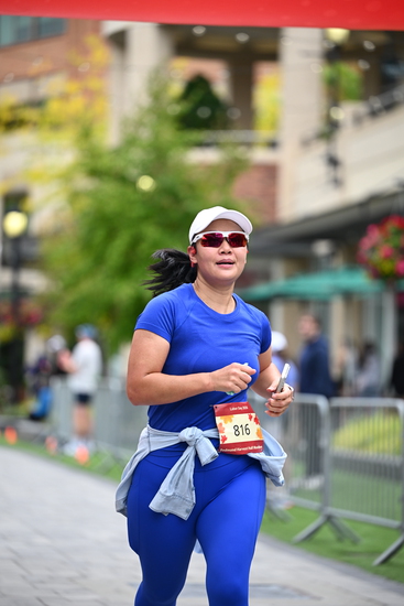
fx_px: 2439
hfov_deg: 9.5
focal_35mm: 145
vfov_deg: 14.1
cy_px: 303
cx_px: 202
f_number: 2.8
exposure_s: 1/2000
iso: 640
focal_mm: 145
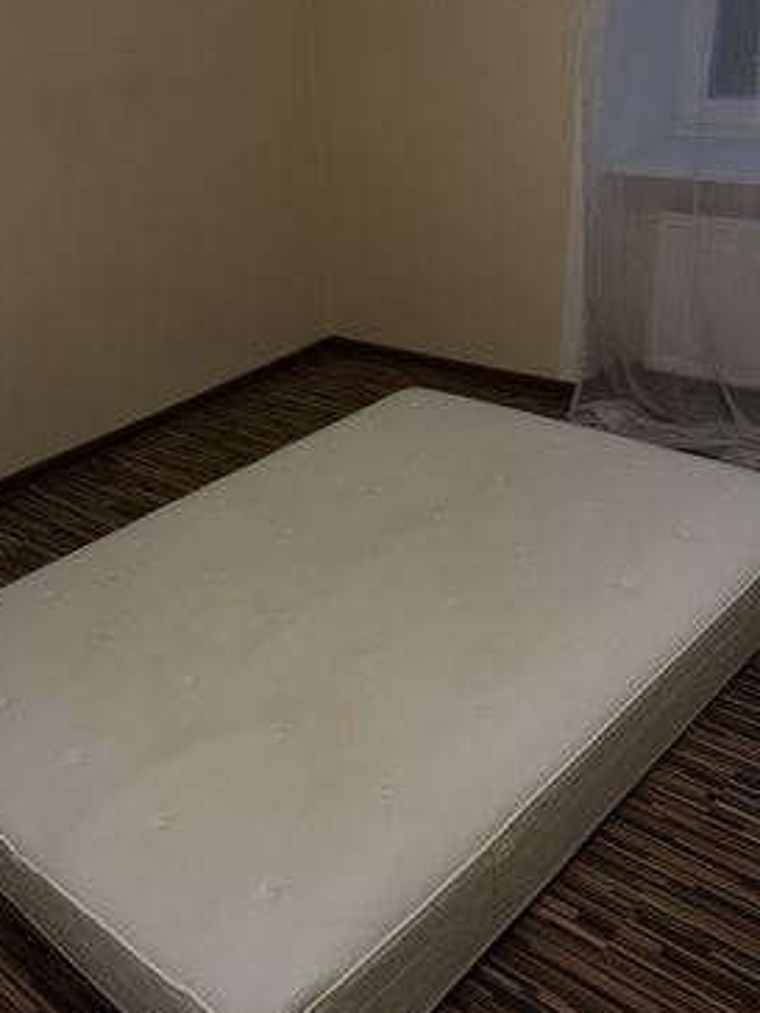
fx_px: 966
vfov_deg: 55.3
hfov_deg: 42.8
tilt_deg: -30.9
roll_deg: +4.2
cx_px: 324
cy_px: 548
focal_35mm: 33
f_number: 1.78
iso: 250
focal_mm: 6.86
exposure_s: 1/63
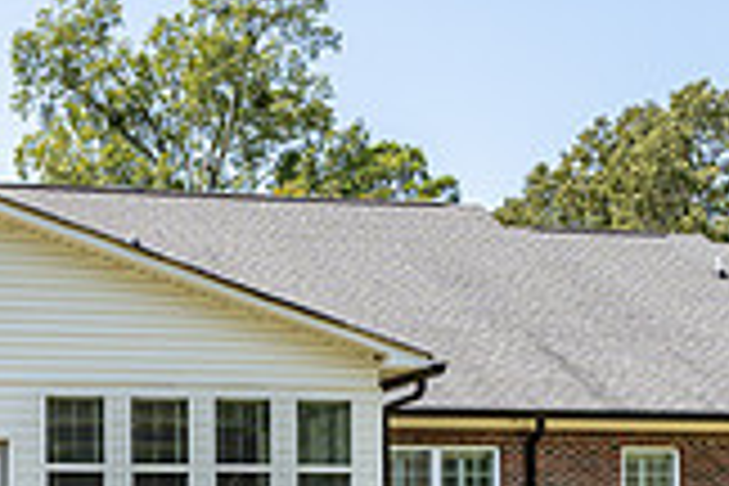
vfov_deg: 15.0
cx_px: 189
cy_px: 539
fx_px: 1802
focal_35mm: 89
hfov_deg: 22.7
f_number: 5.6
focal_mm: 24
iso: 400
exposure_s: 1/1600
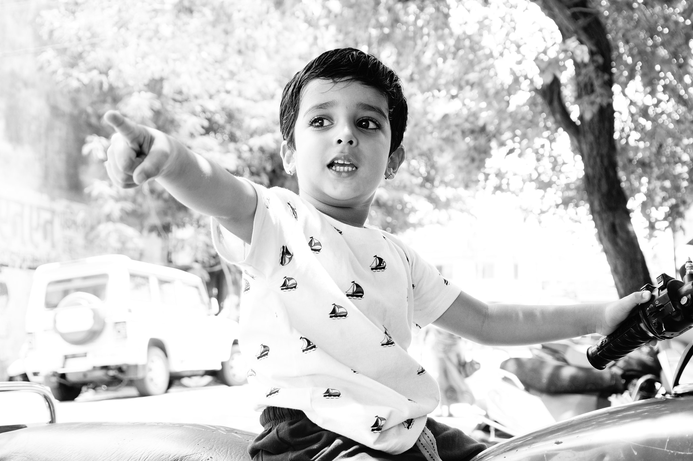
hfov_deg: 41.1
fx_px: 923
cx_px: 346
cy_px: 230
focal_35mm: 48
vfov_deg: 28.0
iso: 400
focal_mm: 32
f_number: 5
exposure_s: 1/160
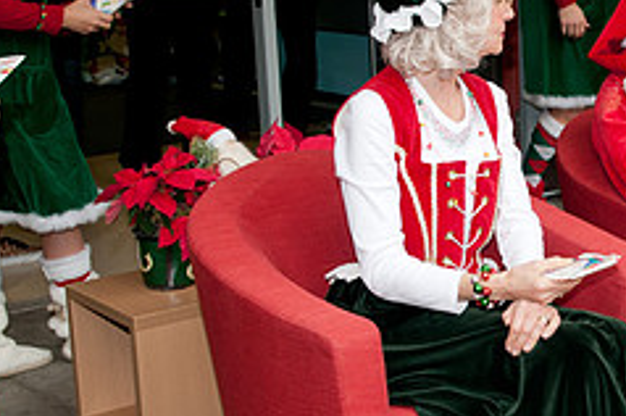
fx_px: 1462
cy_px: 228
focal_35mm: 84
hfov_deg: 23.4
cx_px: 581
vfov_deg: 16.2
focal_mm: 23
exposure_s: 1/125
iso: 320
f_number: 5.6
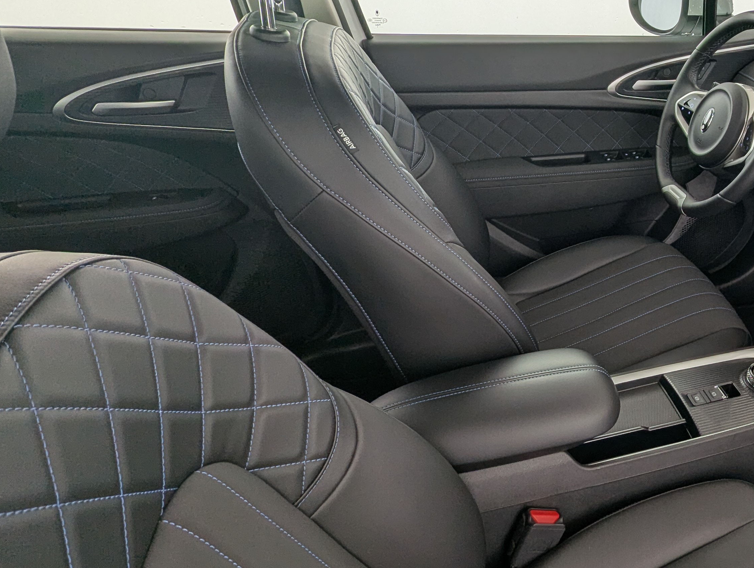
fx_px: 633
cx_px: 637
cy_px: 259
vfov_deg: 48.3
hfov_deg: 55.7
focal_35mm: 29
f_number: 2.2
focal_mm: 2.35
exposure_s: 1/71
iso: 38
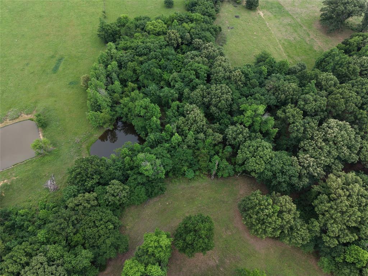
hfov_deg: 71.6
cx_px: 184
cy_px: 138
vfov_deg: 56.8
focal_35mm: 24
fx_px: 255
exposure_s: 1/200
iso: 100
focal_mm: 8.67
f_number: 1.8
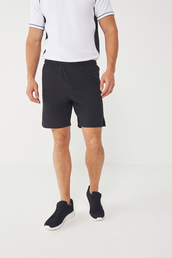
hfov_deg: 36.9
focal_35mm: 36
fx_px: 258
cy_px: 129
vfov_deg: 53.1
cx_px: 86
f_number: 8
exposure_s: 1/200
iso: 320
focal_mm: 36
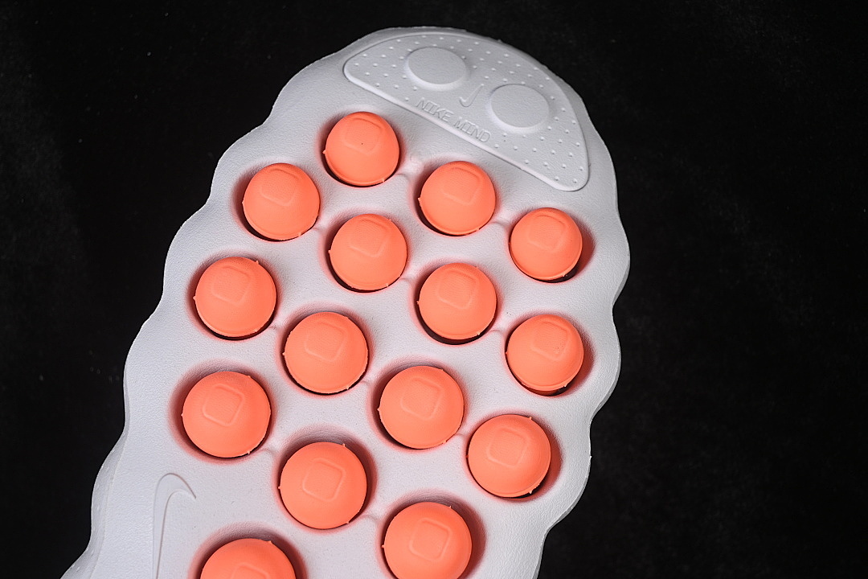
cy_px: 290
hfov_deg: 27.0
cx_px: 434
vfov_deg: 18.2
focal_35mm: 75
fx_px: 1808
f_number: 7.1
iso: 160
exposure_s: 1/60
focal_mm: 50
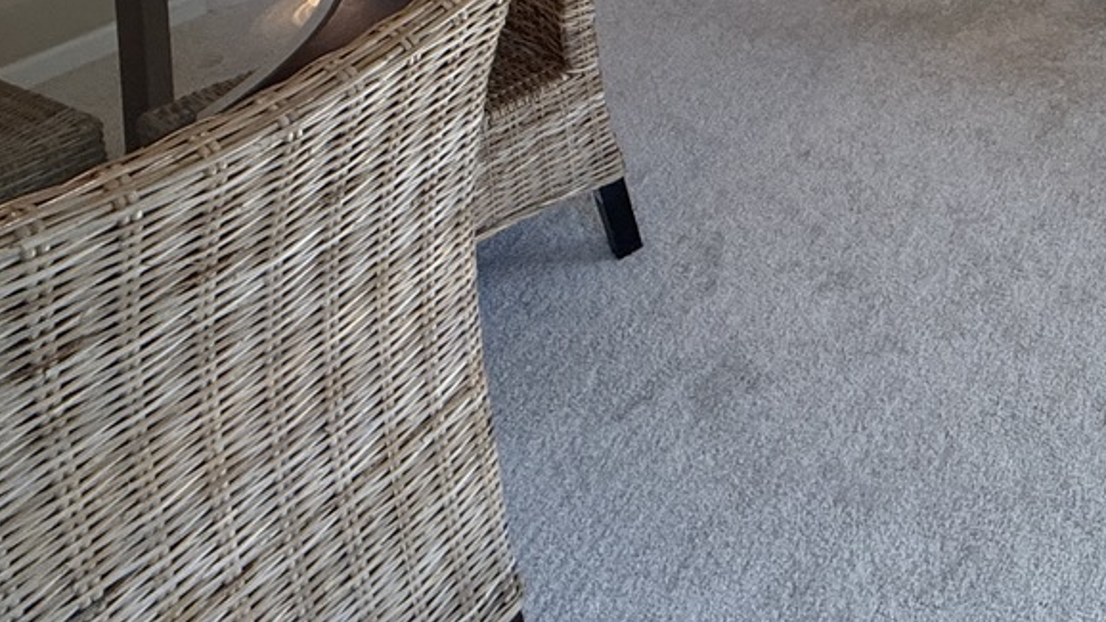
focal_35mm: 38
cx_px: 1213
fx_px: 1114
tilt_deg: -11.5
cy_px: -404
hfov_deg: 41.9
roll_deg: -1.6
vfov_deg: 22.7
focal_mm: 2.22
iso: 160
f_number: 2.2
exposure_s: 1/120
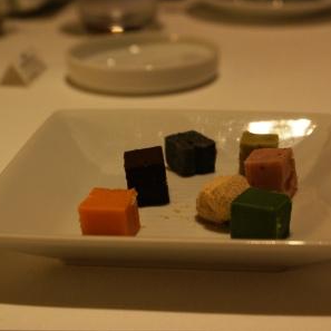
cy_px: 165
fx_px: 833
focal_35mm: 77
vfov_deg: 22.5
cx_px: 196
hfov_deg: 22.4
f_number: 5.6
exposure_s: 1/25
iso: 400
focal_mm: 40
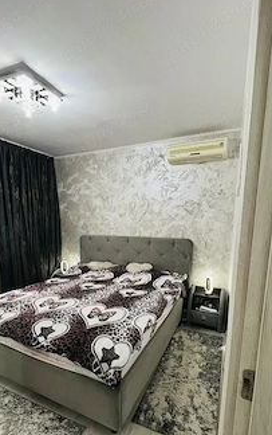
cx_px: 133
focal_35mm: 17
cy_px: 254
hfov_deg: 68.1
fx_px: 201
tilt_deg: -9.2
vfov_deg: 93.5
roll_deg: -0.6
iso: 320
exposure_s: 1/50
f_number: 1.8
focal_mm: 1.57
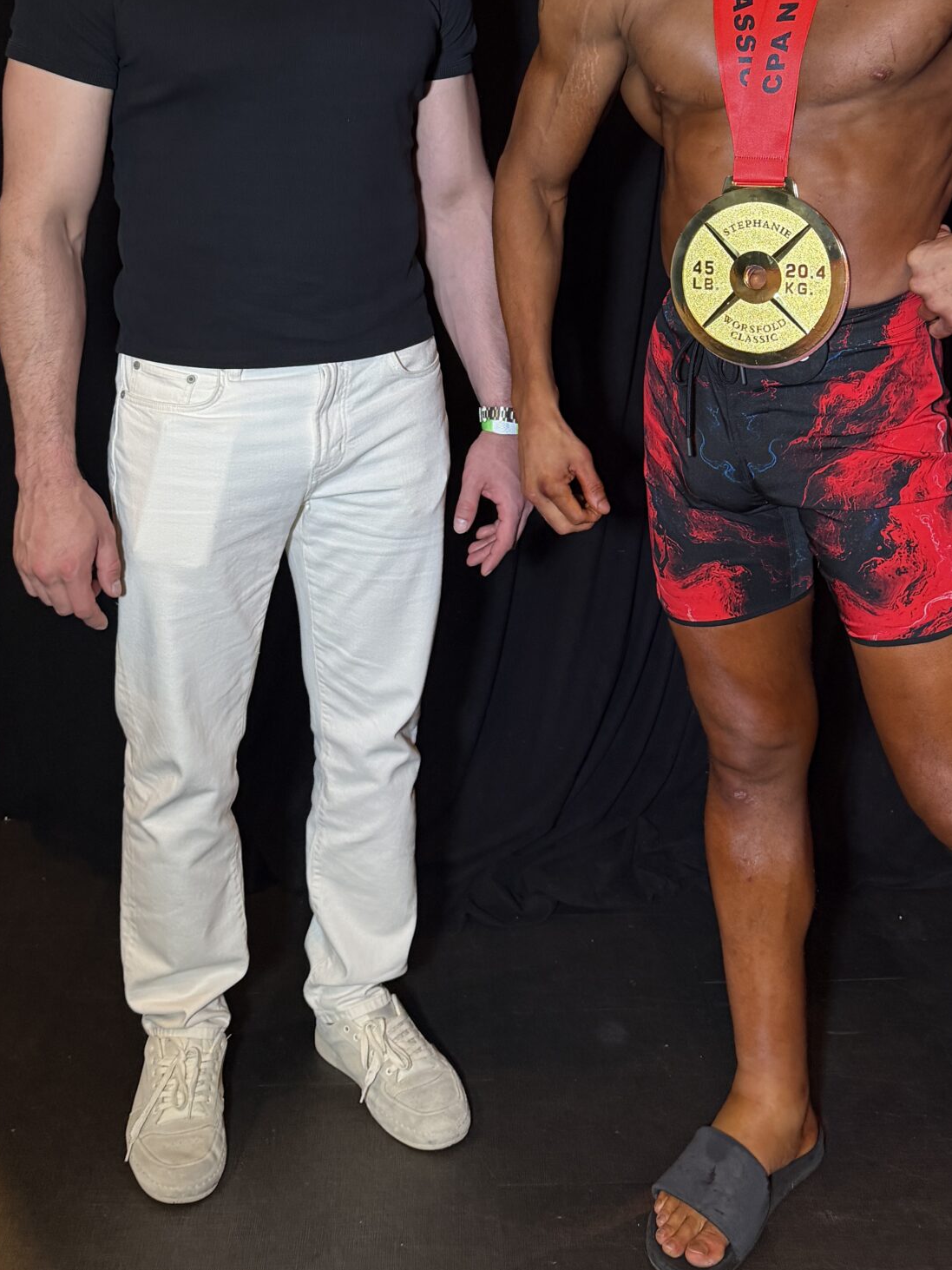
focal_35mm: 42
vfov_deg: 43.2
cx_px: 504
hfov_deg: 34.3
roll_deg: +0.8
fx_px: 1540
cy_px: 297
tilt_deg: -8.2
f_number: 1.78
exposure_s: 1/60
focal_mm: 6.76
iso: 400
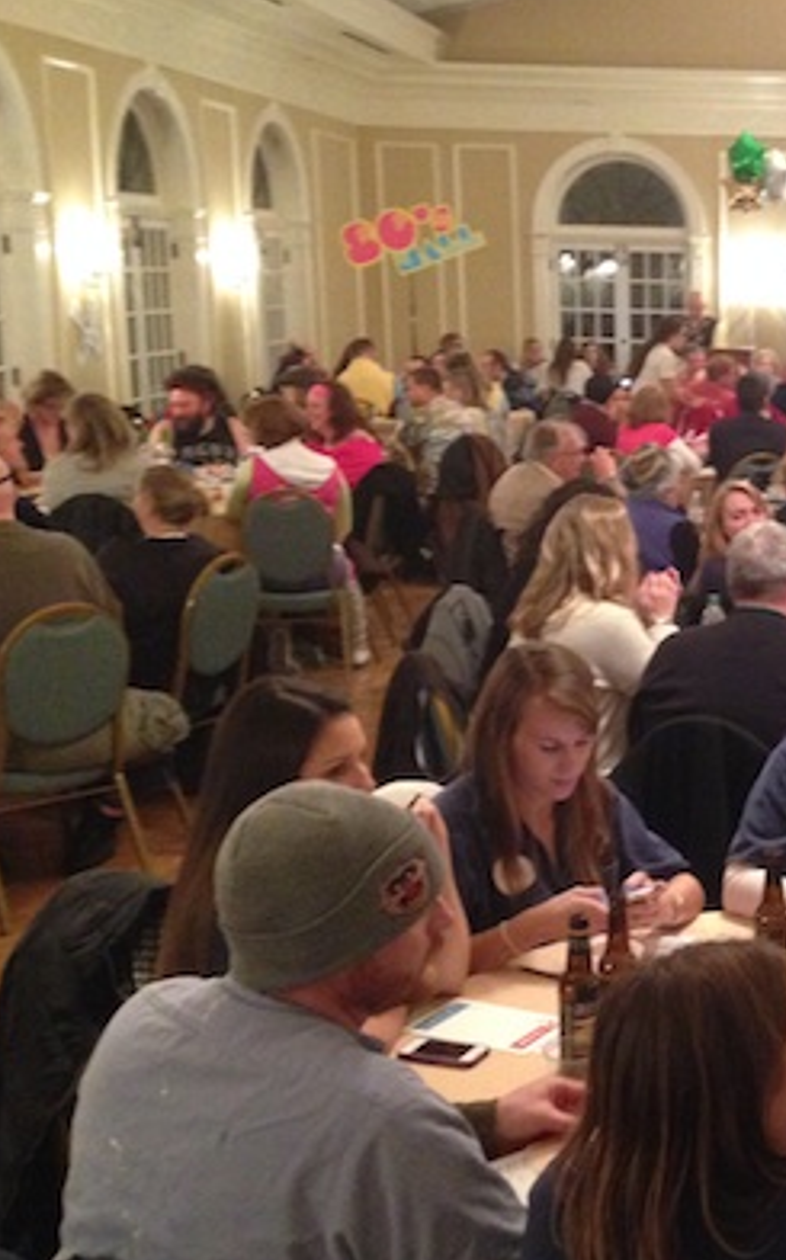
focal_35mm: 57
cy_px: 705
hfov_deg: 21.3
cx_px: 908
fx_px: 1957
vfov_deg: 35.7
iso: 500
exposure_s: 1/15
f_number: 2.4
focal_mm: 4.12
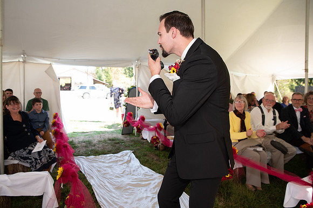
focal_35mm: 26
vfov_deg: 49.7
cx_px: 145
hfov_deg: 69.6
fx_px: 225
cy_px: 97
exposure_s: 1/200
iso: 320
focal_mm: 24
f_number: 3.2
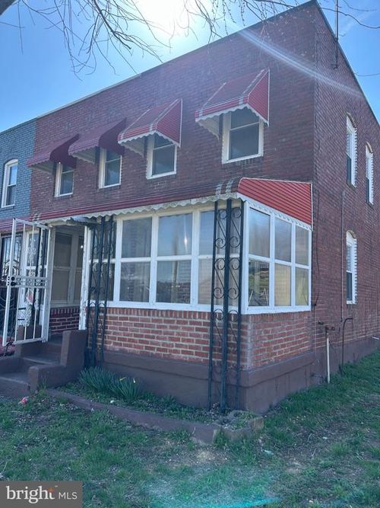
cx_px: 190
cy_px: 254
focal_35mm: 26
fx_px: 381
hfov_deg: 53.0
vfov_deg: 67.3
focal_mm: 5.7
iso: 50
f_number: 1.5
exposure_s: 1/1159
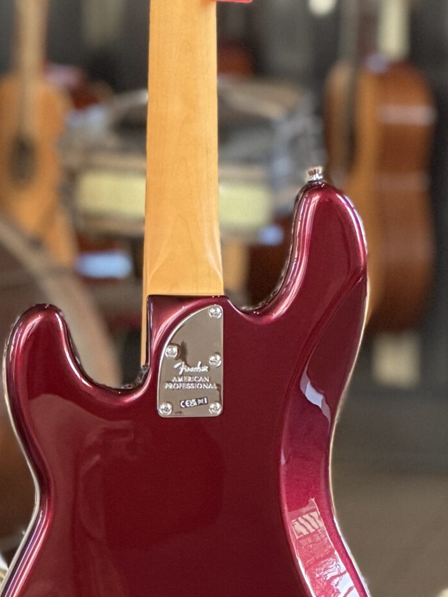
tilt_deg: -6.4
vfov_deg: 7.2
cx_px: 185
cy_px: 113
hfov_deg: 5.4
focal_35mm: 273
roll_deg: -1.7
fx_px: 4713
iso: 640
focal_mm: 16.89
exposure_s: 1/67
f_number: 2.8
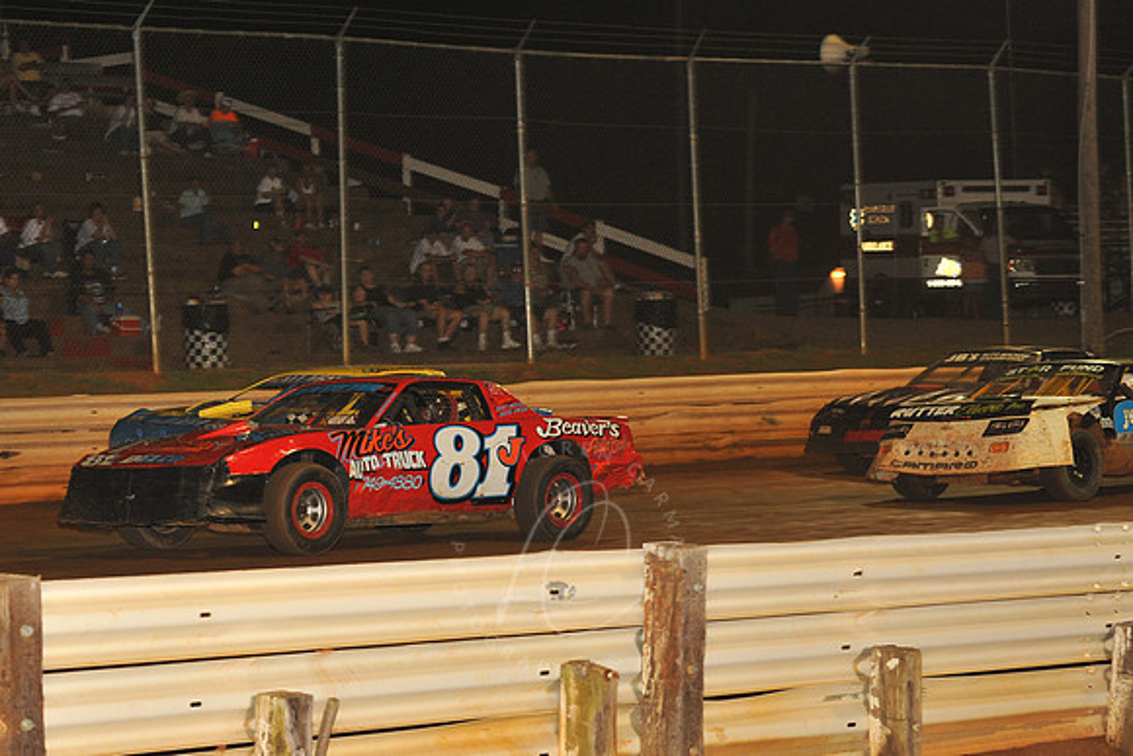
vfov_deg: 13.0
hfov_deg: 19.5
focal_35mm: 105
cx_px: 566
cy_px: 378
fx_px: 3305
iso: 1250
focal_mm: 105
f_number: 6.3
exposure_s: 1/320
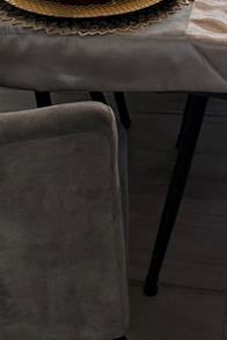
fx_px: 965
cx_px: 169
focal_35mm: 102
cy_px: -324
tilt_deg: -8.3
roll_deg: -0.7
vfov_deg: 16.0
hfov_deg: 13.4
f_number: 1.78
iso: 100
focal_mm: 6.76
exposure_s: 1/130
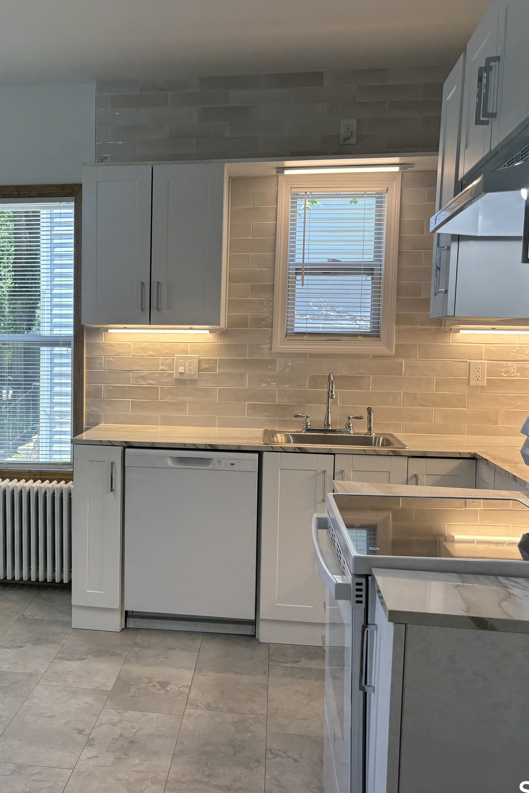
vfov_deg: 51.9
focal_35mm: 37
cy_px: 403
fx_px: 815
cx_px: 137
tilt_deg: -3.9
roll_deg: -0.8
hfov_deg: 35.2
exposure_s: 1/139
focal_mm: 5.96
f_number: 1.6
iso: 50
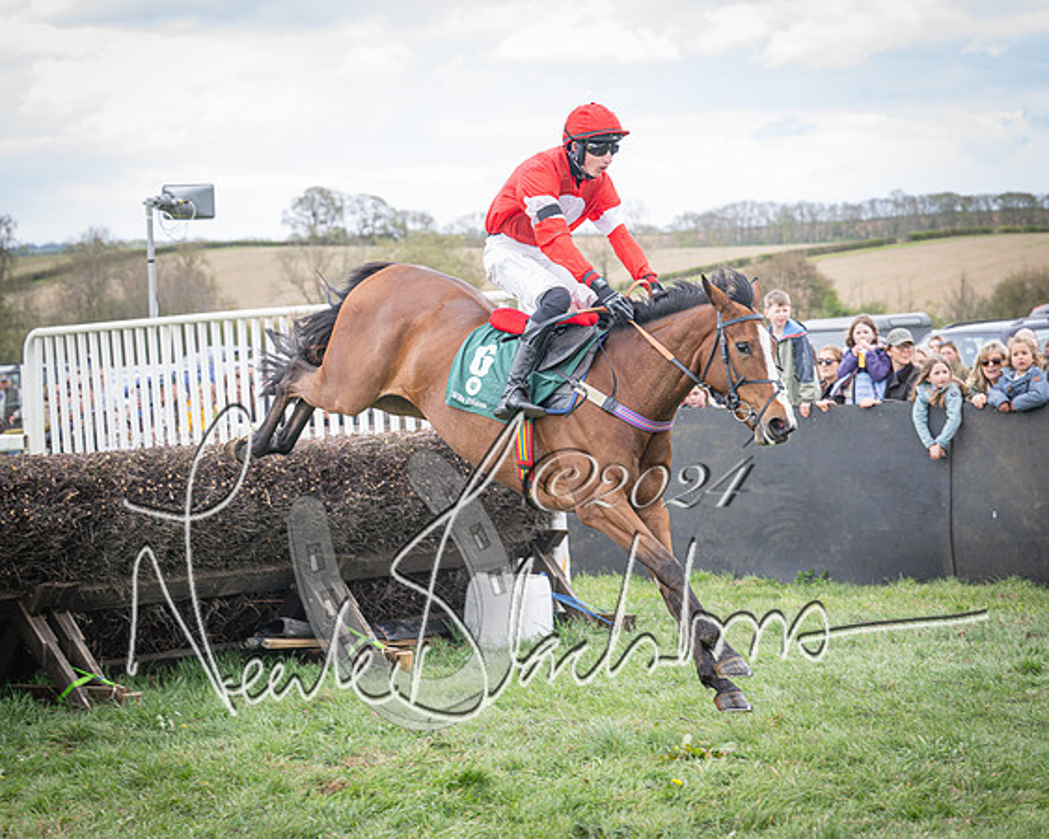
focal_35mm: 93
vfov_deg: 16.5
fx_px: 2899
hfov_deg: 20.5
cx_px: 660
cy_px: 452
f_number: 4
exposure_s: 1/800
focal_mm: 70
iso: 500
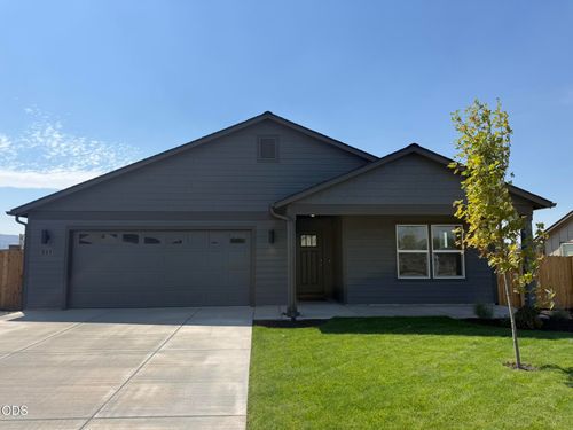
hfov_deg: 71.6
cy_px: 215
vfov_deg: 56.8
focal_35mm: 24
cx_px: 286
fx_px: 397
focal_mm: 6.76
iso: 80
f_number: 1.78
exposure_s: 1/5319
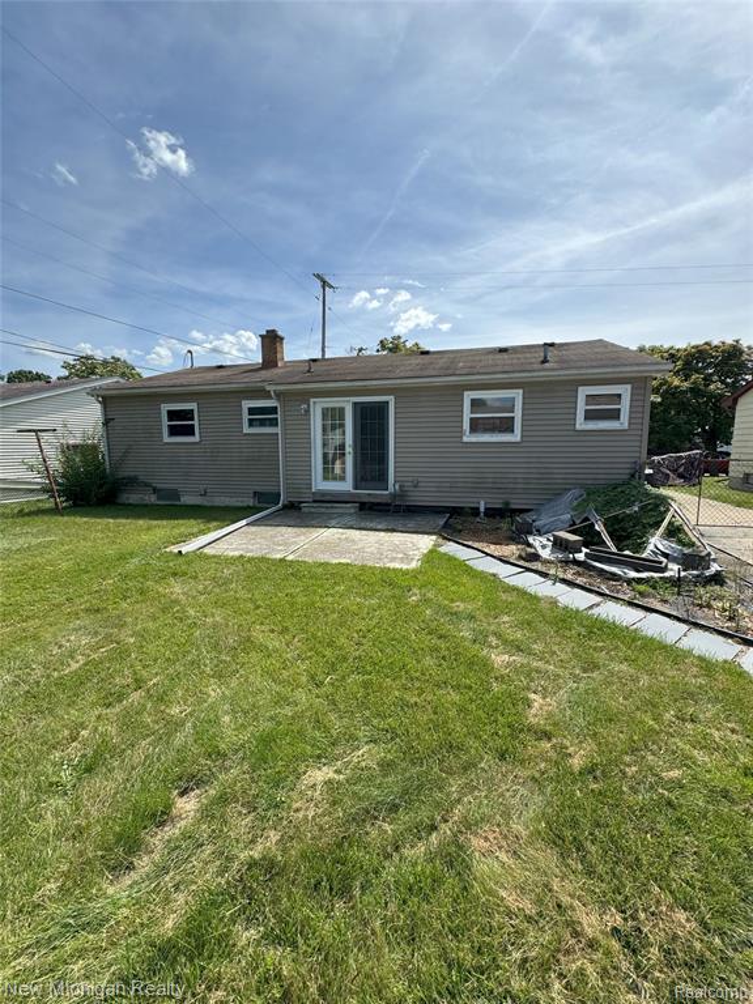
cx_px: 376
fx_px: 406
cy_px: 502
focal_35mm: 14
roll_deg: -0.9
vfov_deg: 102.1
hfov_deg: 85.7
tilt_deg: -8.6
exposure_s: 1/1832
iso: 50
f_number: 2.2
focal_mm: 2.22
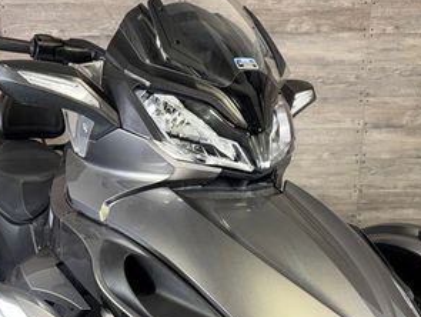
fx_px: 633
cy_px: 291
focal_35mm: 52
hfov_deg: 36.6
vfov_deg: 27.0
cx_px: 163
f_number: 1.78
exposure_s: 1/18
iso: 64
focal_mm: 6.76
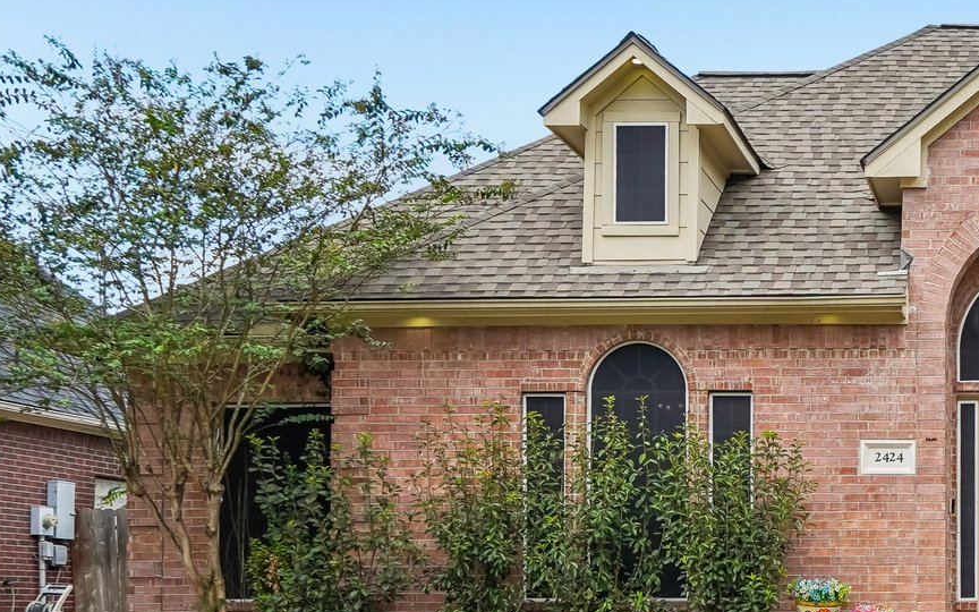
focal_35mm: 58
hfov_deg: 31.6
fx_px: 1547
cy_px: 440
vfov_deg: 22.2
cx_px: 1041
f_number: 8
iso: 500
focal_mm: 24
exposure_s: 1/1000
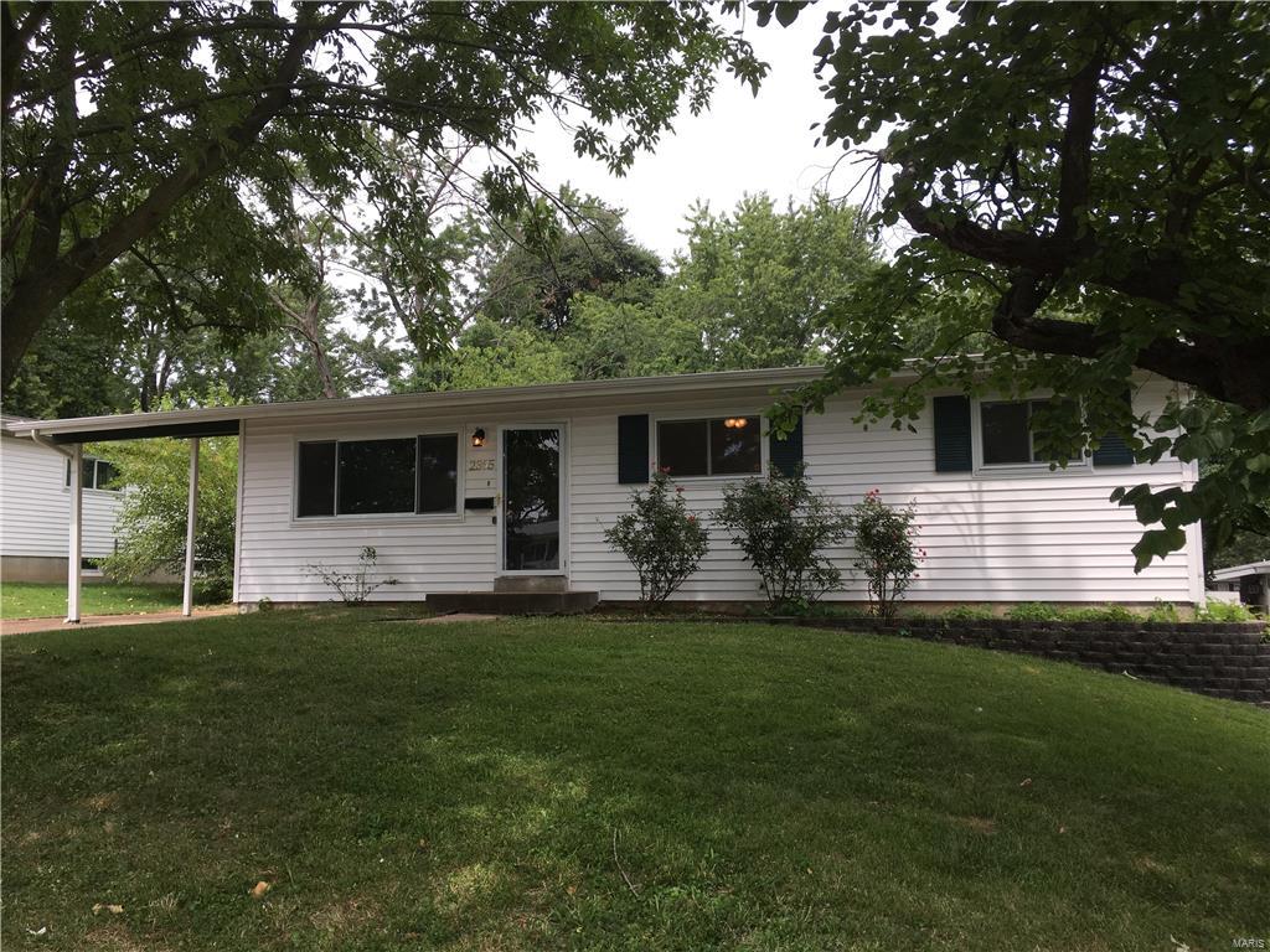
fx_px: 1064
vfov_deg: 48.2
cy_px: 476
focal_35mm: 29
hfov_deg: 61.7
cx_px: 635
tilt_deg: +5.9
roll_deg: -0.3
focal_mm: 4.15
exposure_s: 1/693
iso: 25
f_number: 2.2
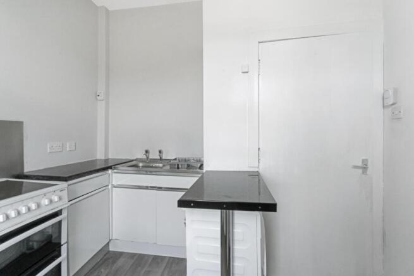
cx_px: 207
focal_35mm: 16
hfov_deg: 96.7
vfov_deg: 73.8
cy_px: 138
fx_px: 184
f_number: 14
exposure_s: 1/60
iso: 3200
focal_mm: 16
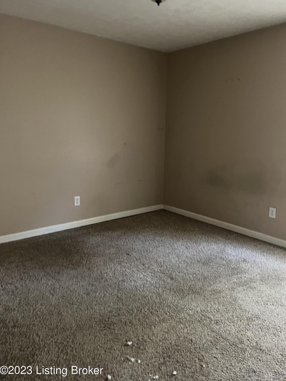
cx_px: 147
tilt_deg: -10.4
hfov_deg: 51.3
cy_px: 190
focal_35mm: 27
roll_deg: -1.1
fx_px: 298
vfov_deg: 65.3
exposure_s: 1/30
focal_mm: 5.7
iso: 640
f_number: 1.5
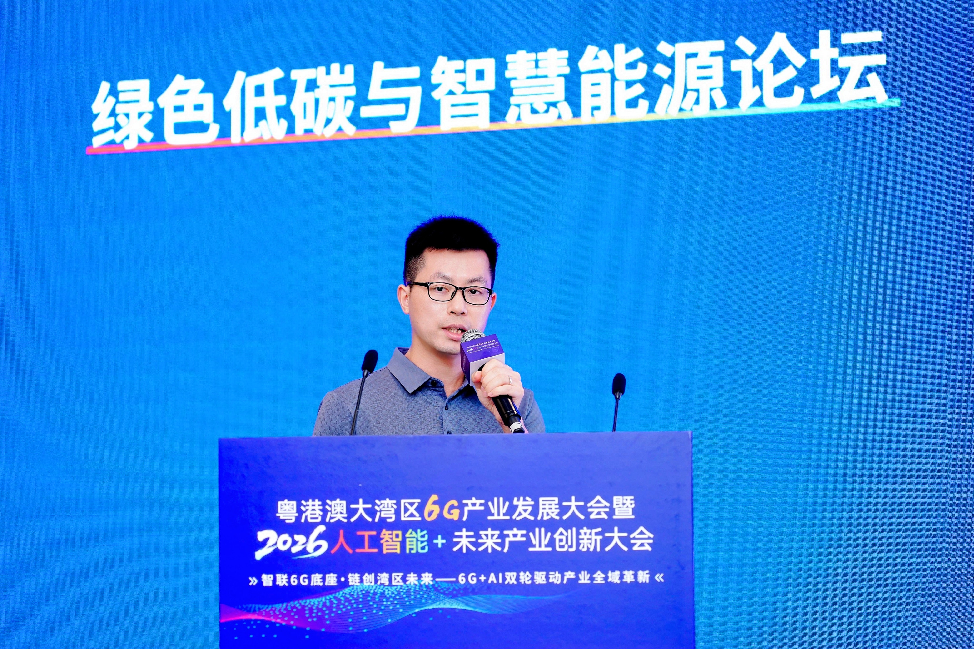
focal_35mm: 96
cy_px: 324
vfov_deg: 14.2
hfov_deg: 21.2
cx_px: 487
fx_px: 2597
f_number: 2.8
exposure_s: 1/250
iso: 640
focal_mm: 96
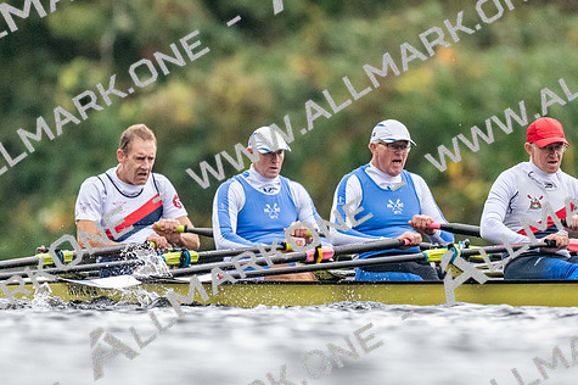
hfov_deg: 1.9
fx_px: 17616
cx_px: 336
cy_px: 192
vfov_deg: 1.3
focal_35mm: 1098
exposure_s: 1/2500
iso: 4500
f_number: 4
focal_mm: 600
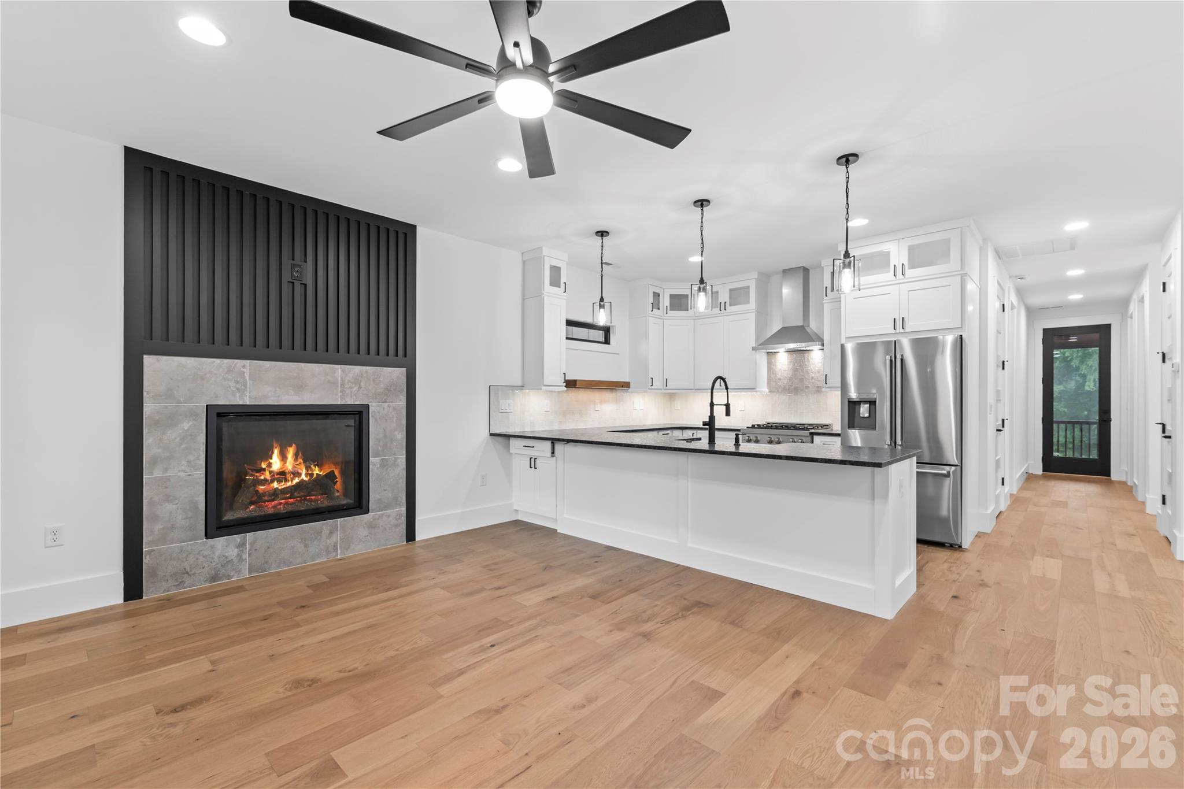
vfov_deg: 77.3
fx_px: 493
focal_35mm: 15
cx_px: 592
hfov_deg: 100.4
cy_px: 394
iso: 500
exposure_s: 1/8
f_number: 7.1
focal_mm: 15
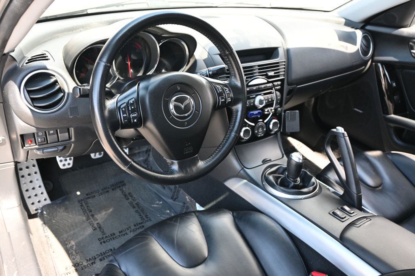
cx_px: 208
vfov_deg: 43.6
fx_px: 346
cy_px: 138
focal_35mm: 30
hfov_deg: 61.9
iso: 640
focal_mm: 20
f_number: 3.8
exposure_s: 1/125
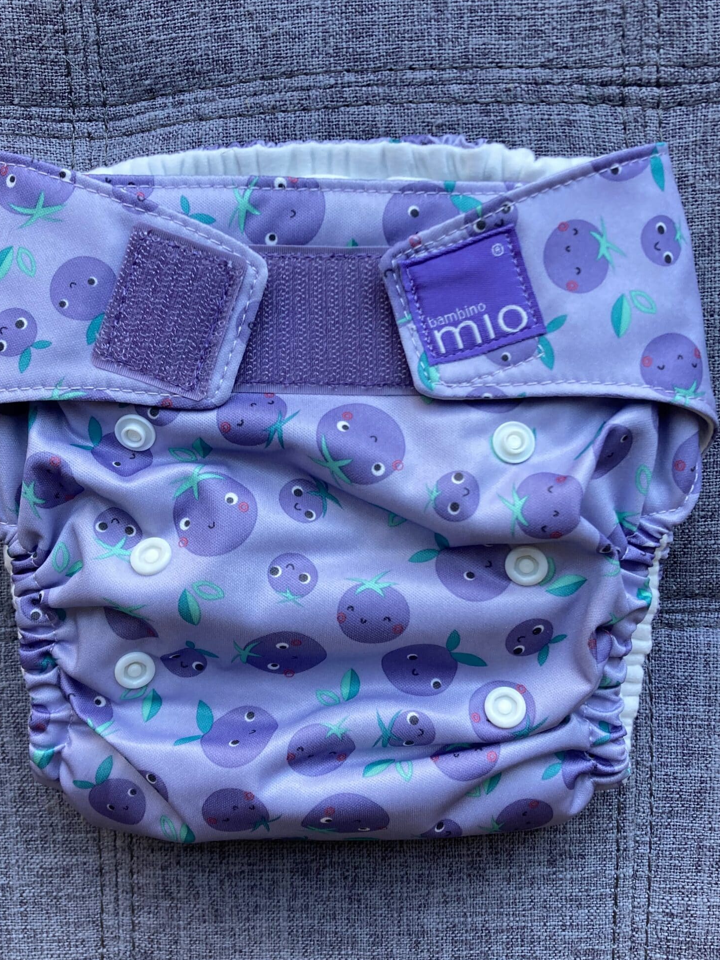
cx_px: 319
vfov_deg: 50.1
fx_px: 1026
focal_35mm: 37
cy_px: 461
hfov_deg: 38.6
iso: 40
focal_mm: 3.99
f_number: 1.8
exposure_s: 1/60
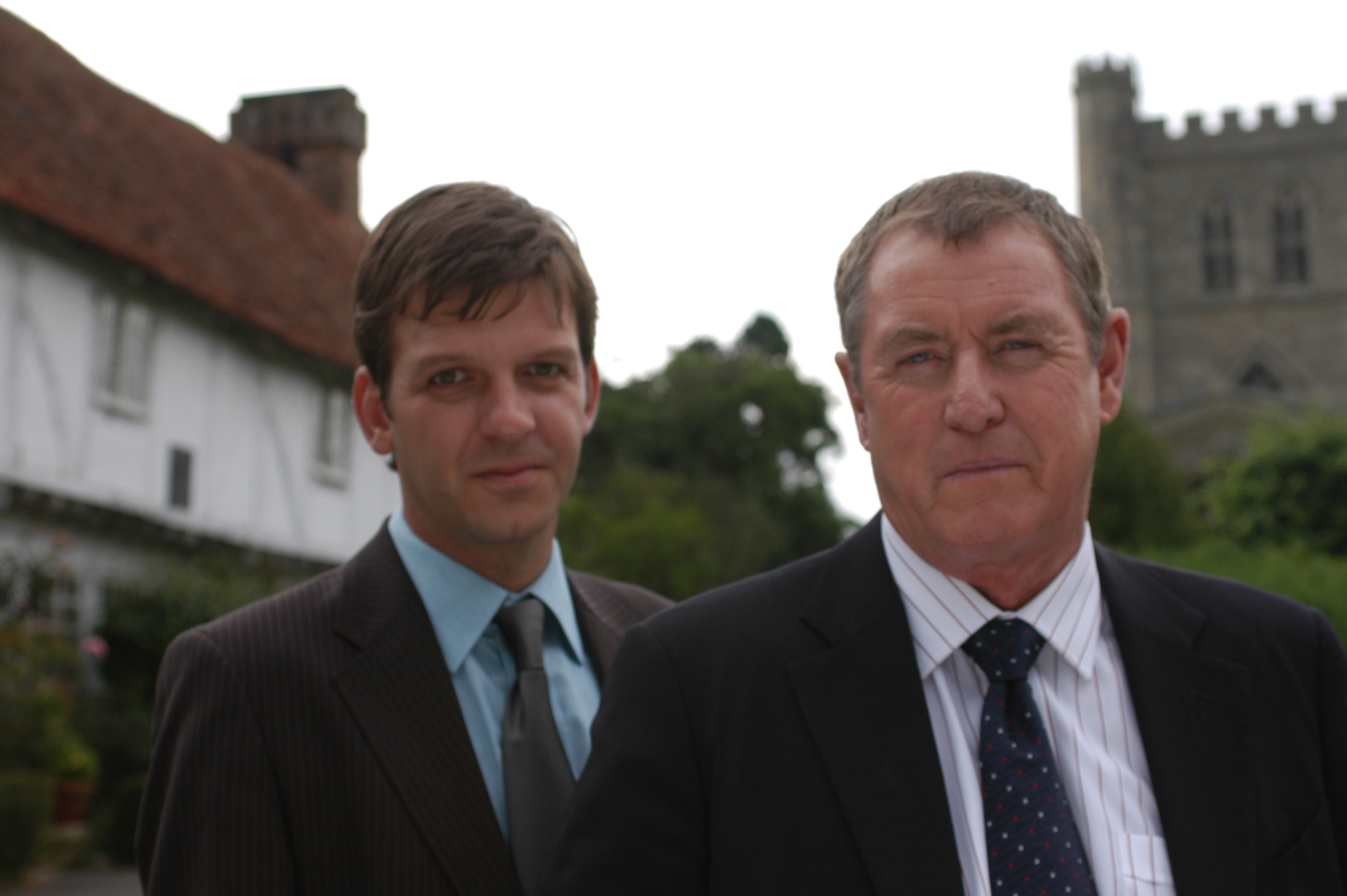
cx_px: 674
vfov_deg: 22.6
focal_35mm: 60
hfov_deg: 33.4
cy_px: 448
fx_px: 2243
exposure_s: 1/200
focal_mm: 40
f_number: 4.5
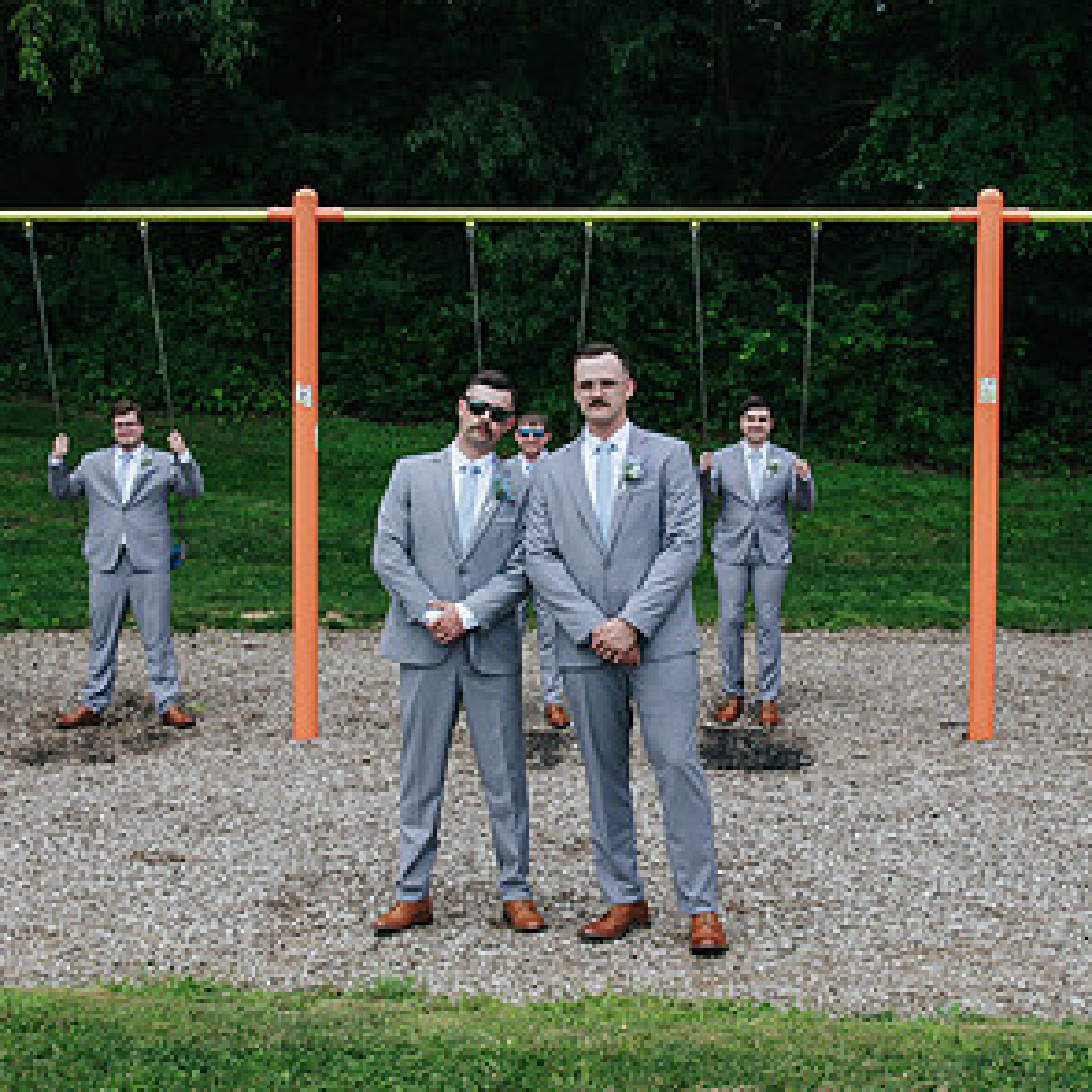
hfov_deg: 28.2
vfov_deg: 28.1
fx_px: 2177
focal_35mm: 61
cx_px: 544
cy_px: 487
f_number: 8
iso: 200
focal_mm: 34
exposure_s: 1/250
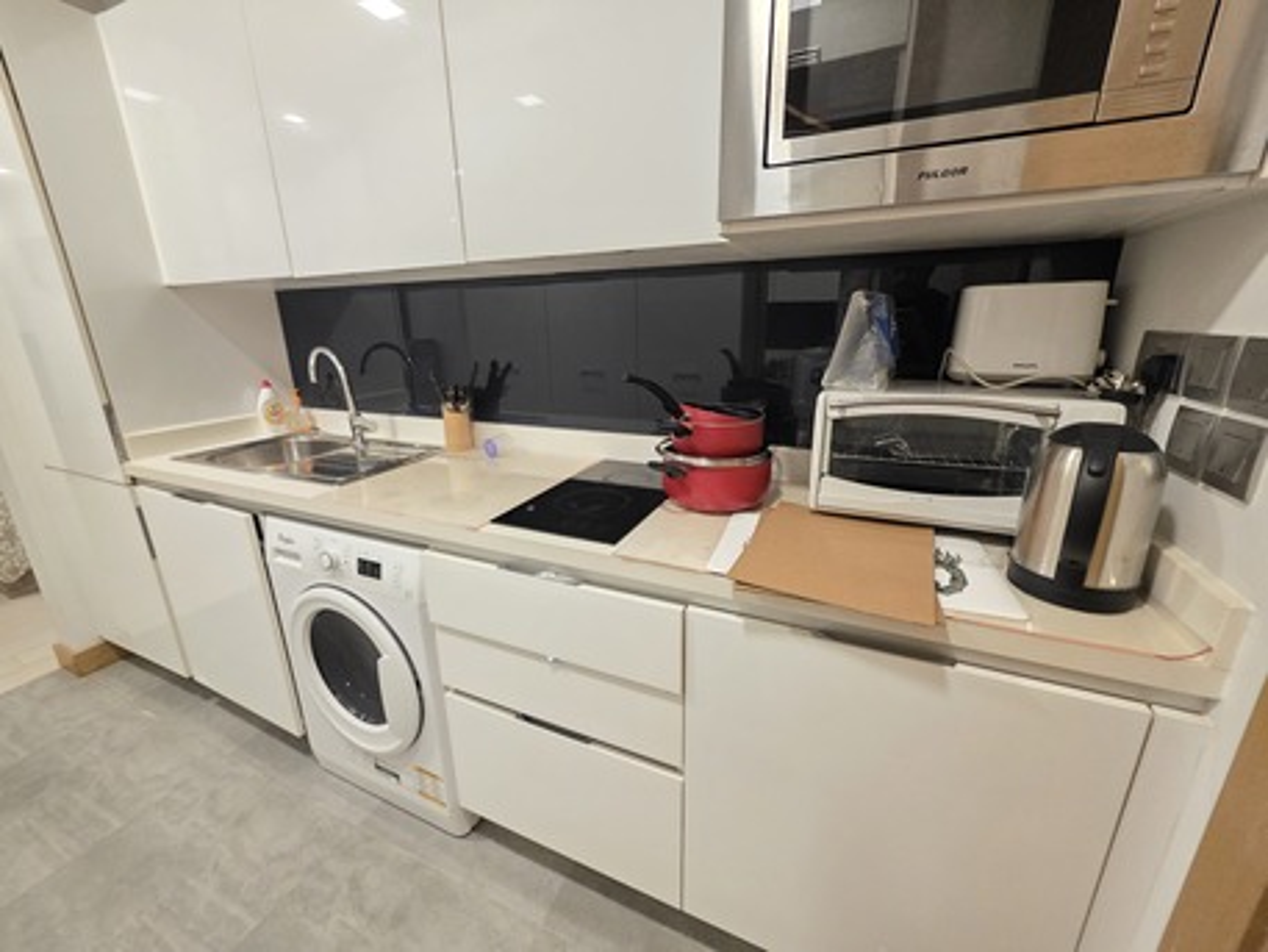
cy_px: 476
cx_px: 634
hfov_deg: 106.2
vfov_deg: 89.9
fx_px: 476
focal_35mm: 13
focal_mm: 2.2
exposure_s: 1/50
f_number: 1.9
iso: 800
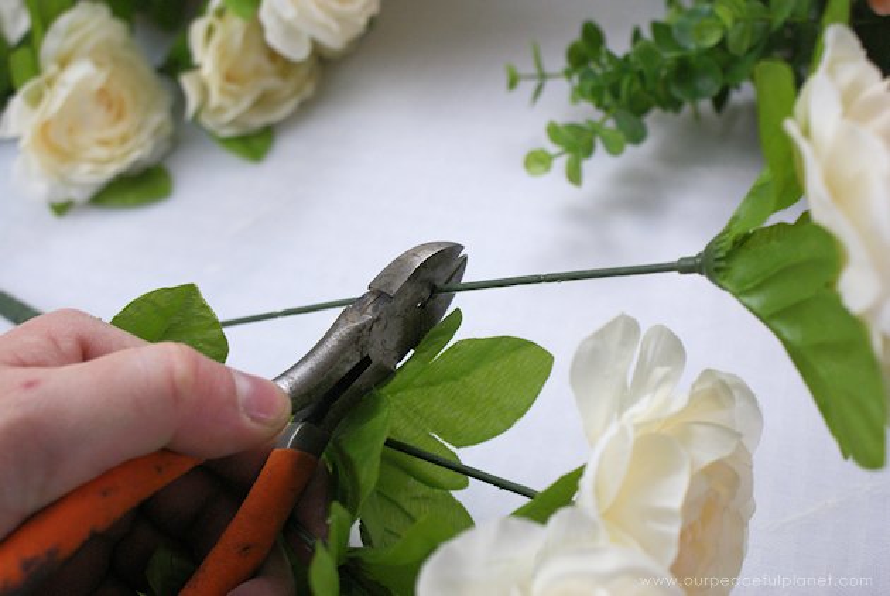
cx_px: 445
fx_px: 1300
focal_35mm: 52
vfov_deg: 25.8
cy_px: 298
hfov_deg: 37.8
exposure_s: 1/30
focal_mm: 35
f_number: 5.6
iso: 400
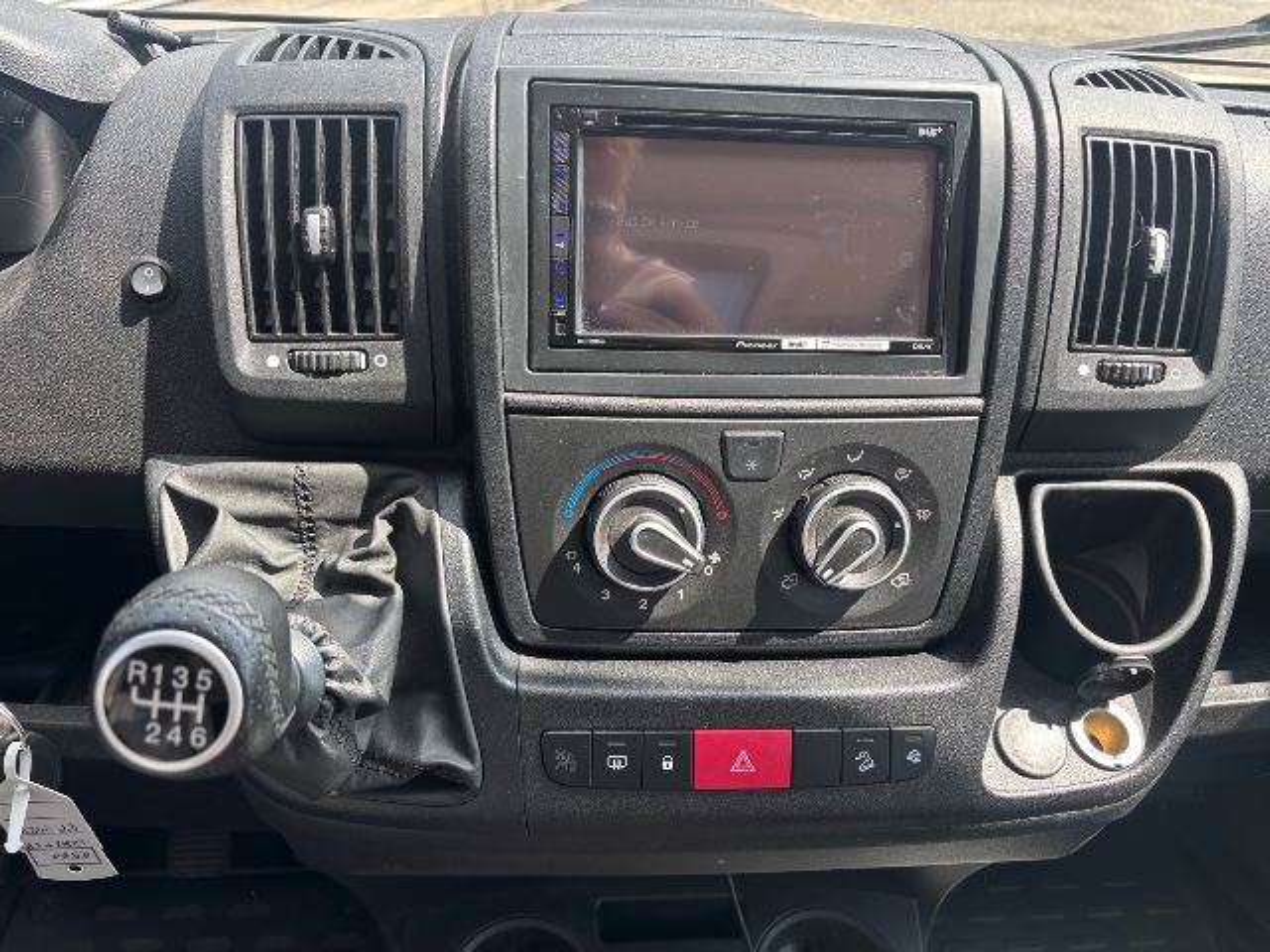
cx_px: 635
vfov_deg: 53.1
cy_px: 476
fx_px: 954
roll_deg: -2.8
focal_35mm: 26
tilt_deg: -37.4
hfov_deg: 67.3
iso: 40
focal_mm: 5.96
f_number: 1.6
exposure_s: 1/204
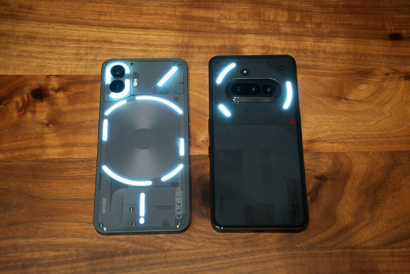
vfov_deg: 23.4
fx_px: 661
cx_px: 205
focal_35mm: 58
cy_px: 137
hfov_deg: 34.5
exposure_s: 1/20
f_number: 4
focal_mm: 58
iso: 400
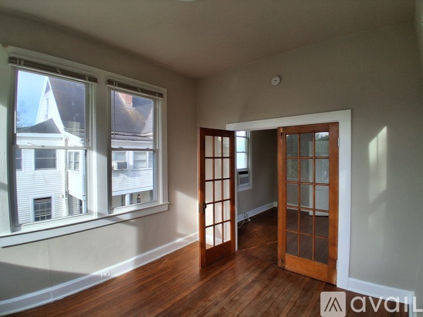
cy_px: 158
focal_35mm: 17
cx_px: 212
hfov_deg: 91.0
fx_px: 208
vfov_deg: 74.7
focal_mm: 1.4
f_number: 2.2
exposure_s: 1/304
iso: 50
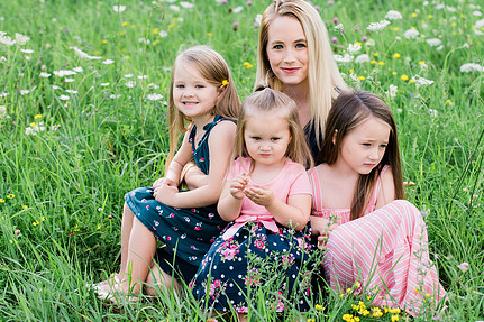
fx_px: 1357
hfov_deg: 20.2
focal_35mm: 101
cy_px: 150
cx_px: 292
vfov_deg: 13.5
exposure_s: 1/800
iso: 250
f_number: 4.5
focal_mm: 75
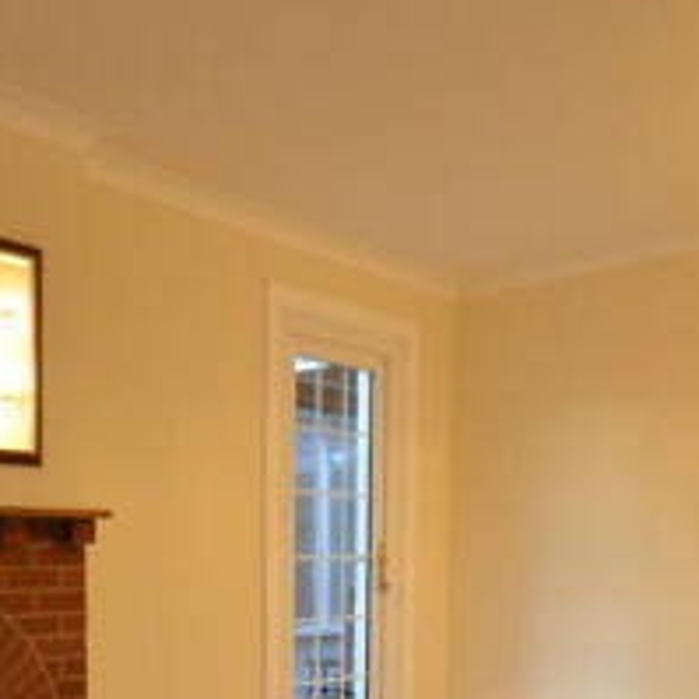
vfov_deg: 37.6
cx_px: 190
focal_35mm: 42
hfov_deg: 39.1
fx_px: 960
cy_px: 618
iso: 800
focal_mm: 10
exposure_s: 1/60
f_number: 4
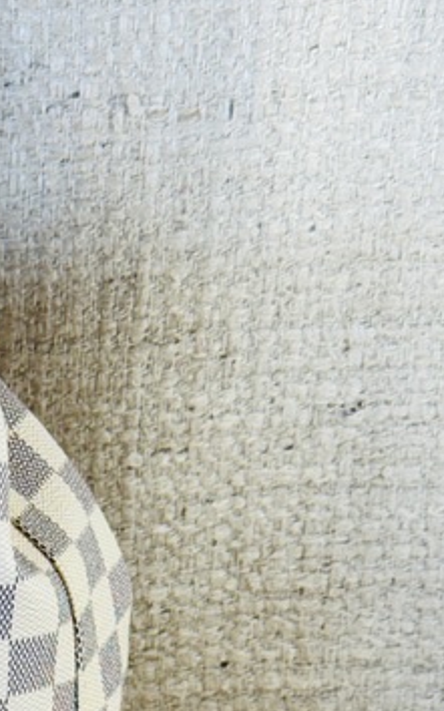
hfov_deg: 8.8
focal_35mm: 145
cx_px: -261
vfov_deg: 13.8
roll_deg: +0.6
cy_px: 960
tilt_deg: -26.7
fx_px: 2810
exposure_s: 1/100
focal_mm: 6.76
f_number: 1.78
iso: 80
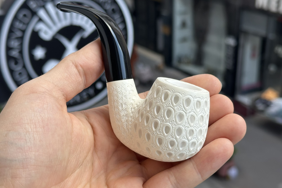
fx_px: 399
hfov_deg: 38.9
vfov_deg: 26.5
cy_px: 84
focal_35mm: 51
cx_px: 138
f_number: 1.78
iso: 64
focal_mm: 6.86
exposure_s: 1/659
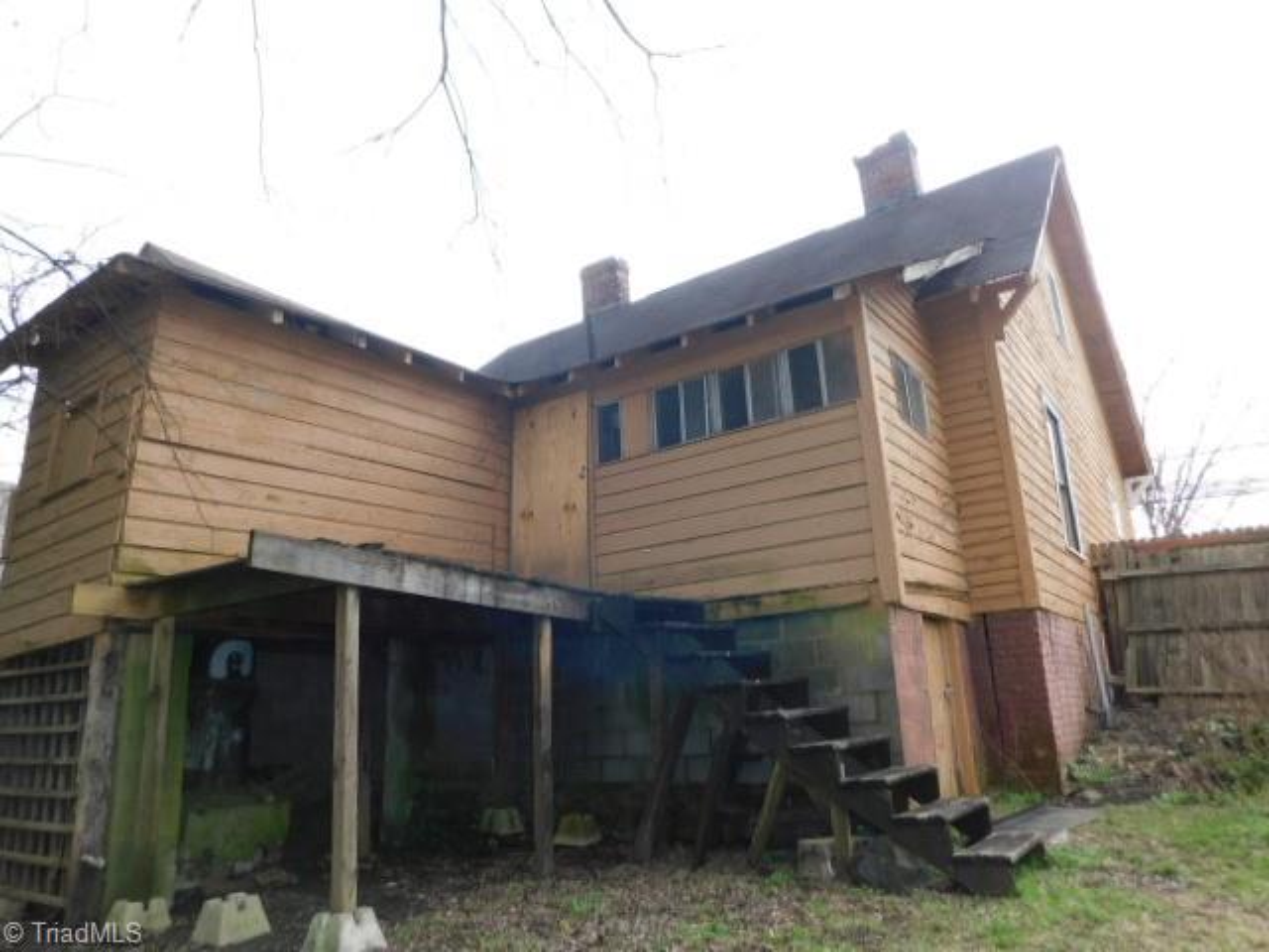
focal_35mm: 24
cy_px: 476
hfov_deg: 71.6
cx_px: 634
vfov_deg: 56.8
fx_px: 880
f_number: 3
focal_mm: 4.1
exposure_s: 1/400
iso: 125
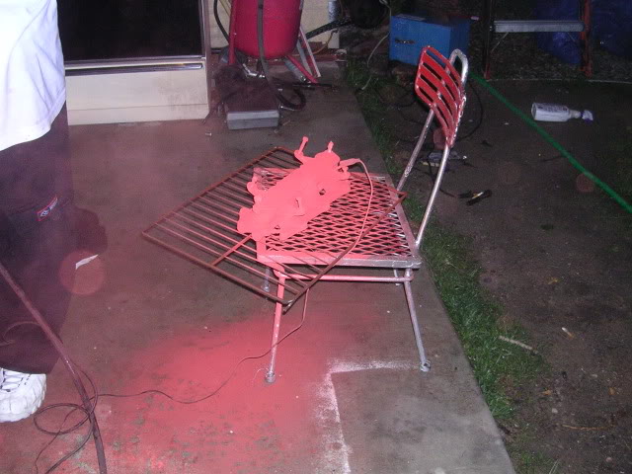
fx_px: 694
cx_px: 316
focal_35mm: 38
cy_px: 237
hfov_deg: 49.0
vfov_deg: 37.7
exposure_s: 1/60.1
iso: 342
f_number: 2.8
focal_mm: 5.8
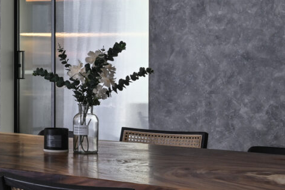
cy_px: 58
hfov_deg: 19.5
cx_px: -75
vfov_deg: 14.1
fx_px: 768
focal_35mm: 97
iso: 400
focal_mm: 30
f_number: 10
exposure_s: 1/8
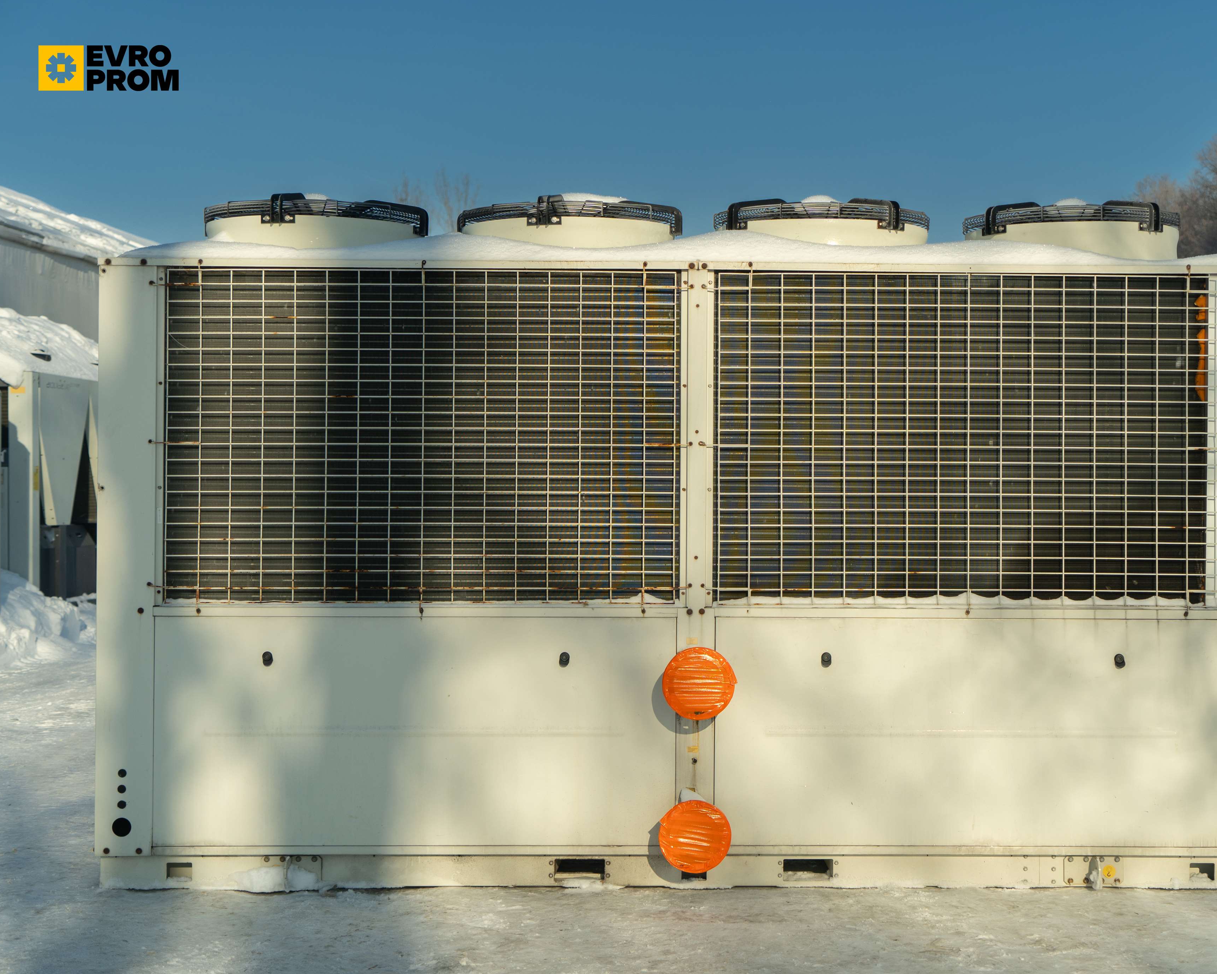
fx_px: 2017
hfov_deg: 33.5
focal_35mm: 56
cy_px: 480
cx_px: 716
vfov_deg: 27.1
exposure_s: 1/640
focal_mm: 49
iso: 200
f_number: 4
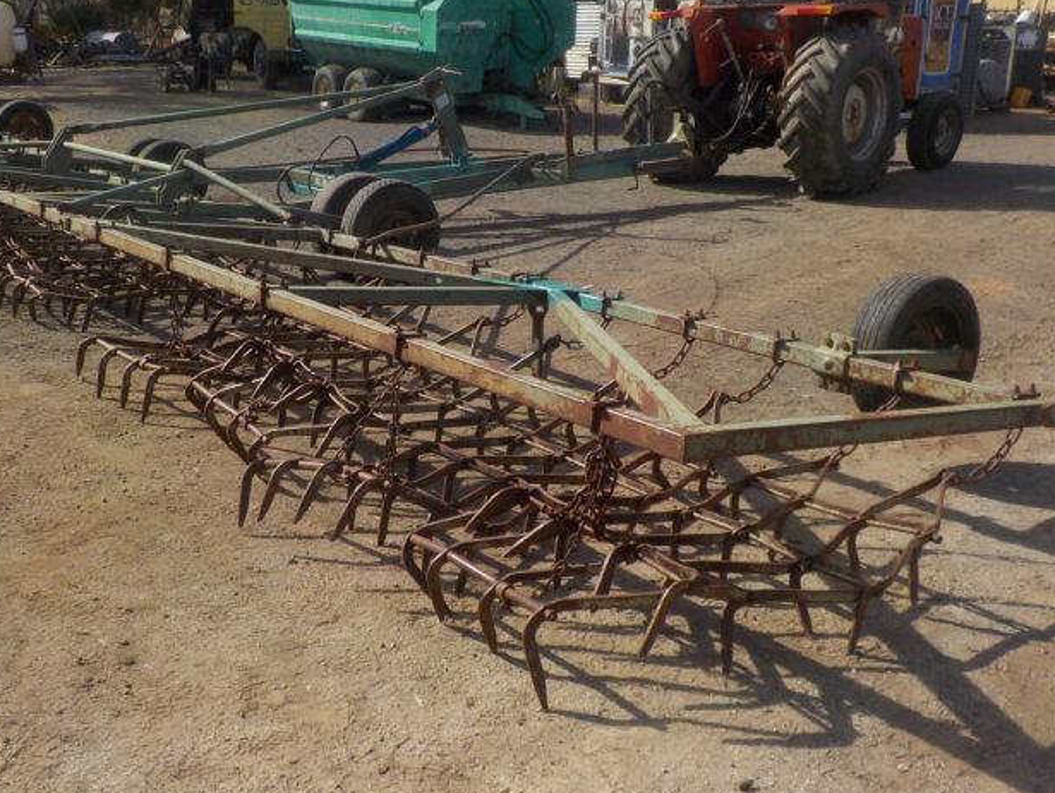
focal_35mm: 39
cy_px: 371
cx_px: 401
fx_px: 1189
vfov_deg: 36.8
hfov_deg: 47.4
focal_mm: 4.1
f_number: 3.3
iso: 125
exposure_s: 1/1000
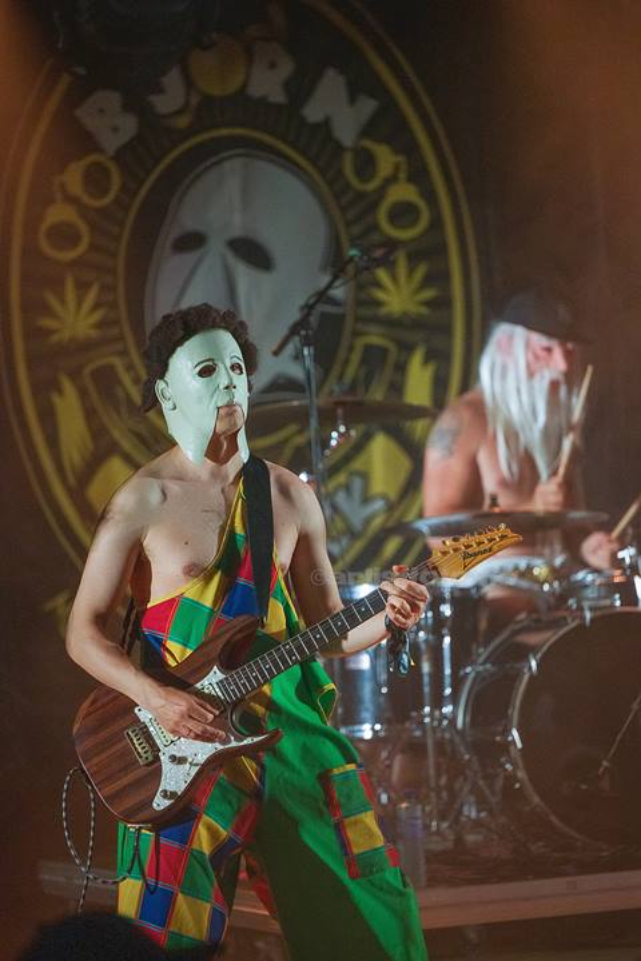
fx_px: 5341
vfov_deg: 10.3
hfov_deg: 6.9
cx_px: 320
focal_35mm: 200
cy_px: 480
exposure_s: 1/1000
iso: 2000
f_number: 2.8
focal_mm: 200
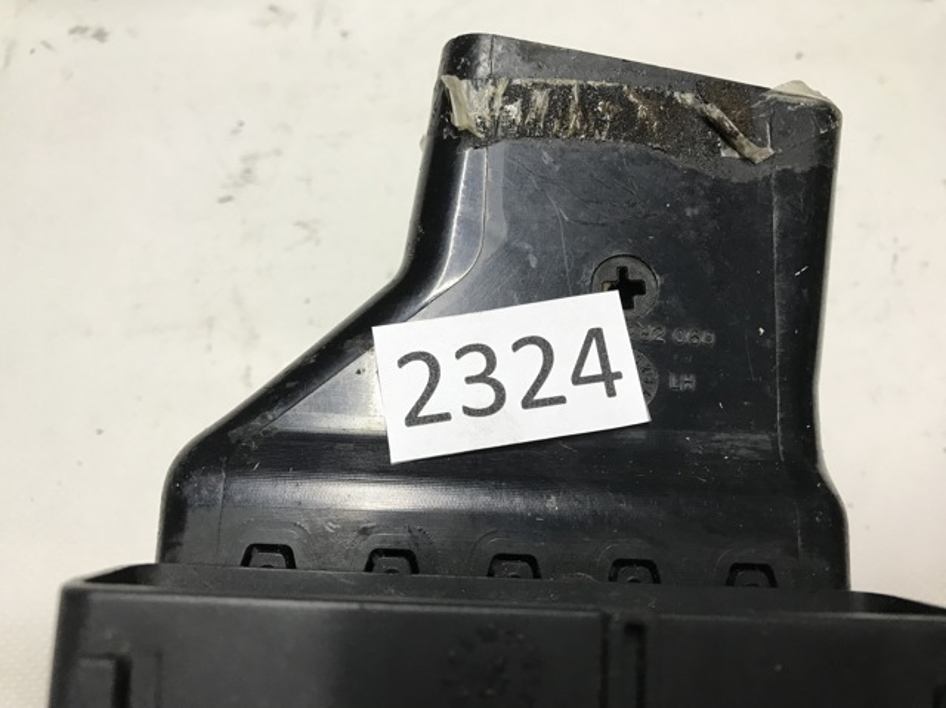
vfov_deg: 49.7
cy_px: 354
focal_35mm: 28
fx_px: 765
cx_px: 473
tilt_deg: -69.8
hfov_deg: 63.5
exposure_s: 1/33
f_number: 1.8
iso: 32
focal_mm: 3.99
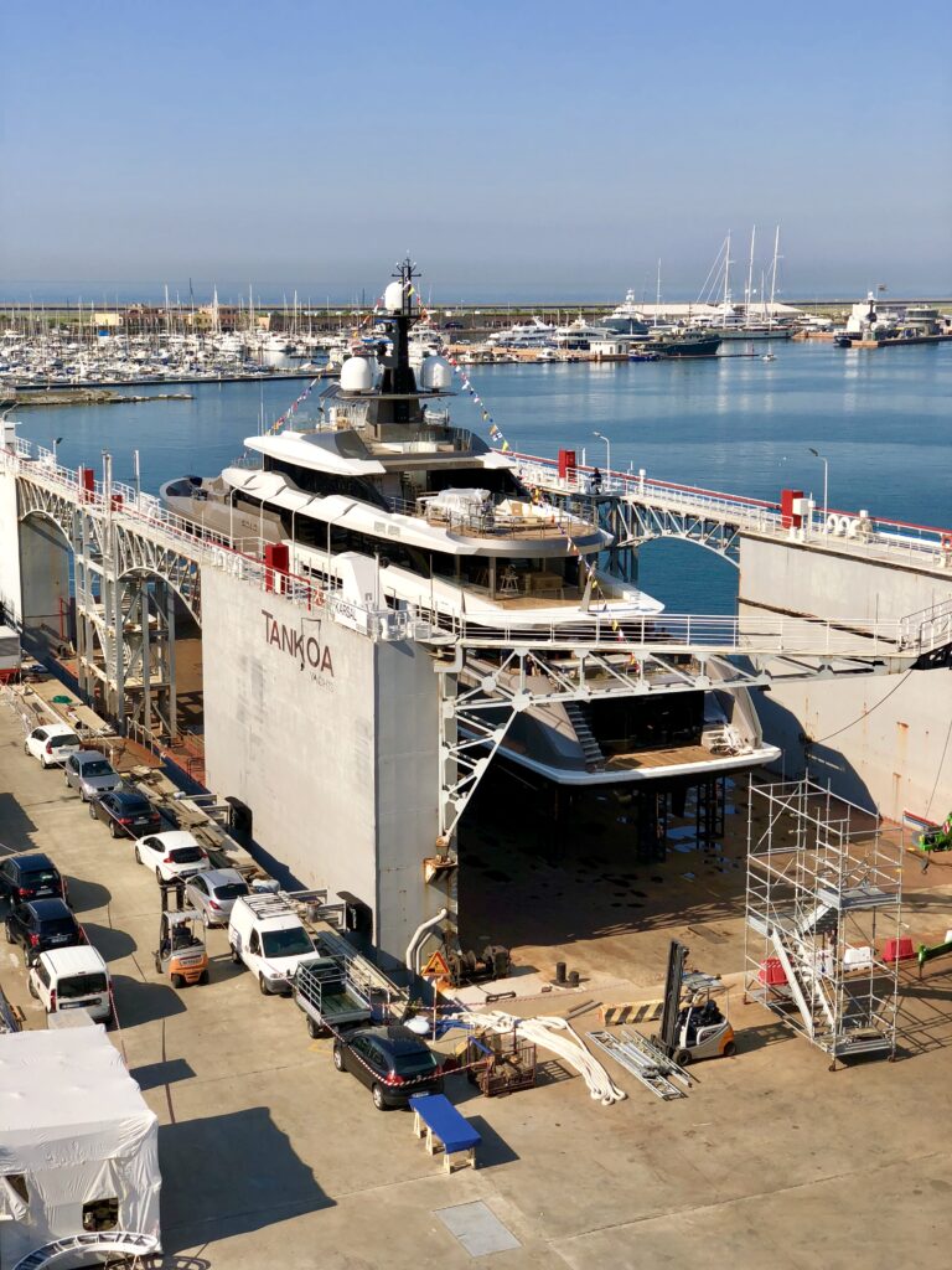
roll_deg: -0.2
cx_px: 476
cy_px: 635
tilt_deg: -10.3
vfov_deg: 36.8
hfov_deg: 28.0
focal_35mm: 52
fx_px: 1907
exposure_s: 1/1473
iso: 16
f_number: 2.4
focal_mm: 6
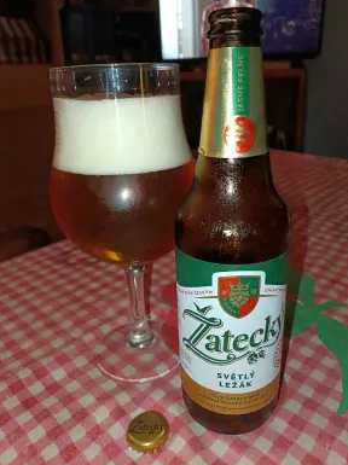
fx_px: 349
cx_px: 180
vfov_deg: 67.4
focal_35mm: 26
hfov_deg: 53.0
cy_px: 233
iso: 640
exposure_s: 1/25
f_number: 1.7
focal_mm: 4.71
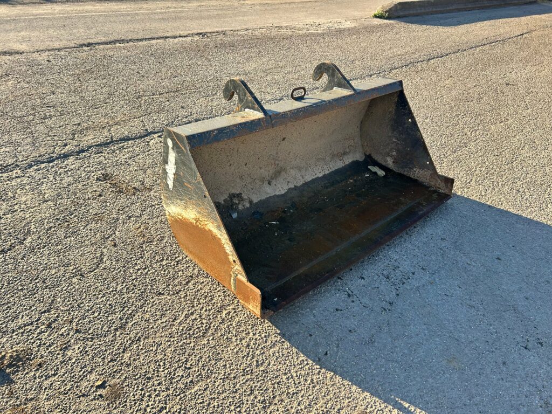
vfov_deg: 53.1
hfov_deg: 67.3
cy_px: 207
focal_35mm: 26
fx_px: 415
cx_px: 276
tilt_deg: -34.6
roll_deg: -8.2
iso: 50
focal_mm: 5.7
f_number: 1.5
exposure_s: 1/387
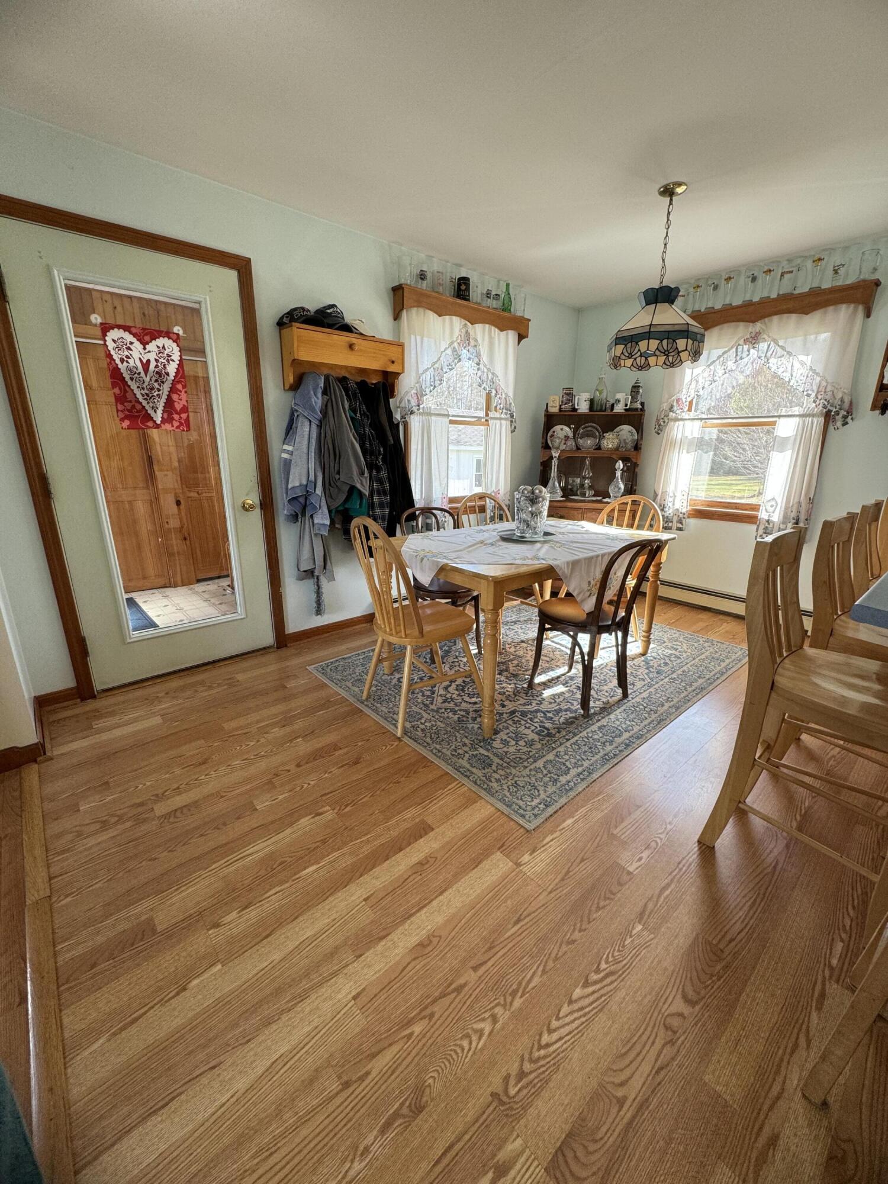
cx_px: 444
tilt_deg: -16.8
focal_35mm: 14
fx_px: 479
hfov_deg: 85.7
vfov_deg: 102.1
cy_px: 592
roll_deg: -1.6
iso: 100
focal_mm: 2.22
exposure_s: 1/99
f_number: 2.2
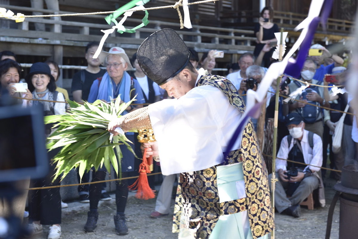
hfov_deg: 28.8
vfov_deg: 19.5
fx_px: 696
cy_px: 120
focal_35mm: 70
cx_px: 179
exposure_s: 1/100
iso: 160
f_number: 5
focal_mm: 70
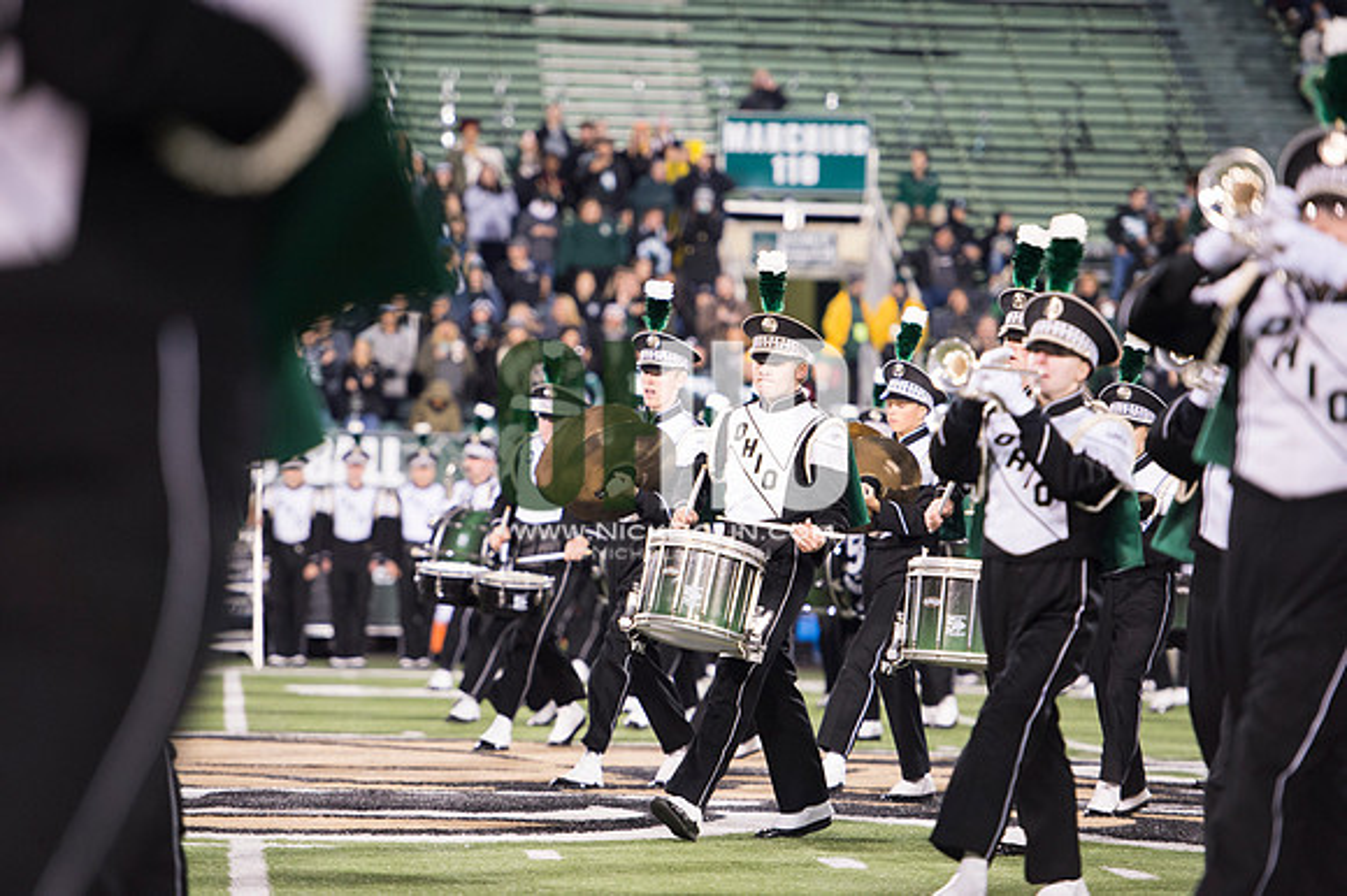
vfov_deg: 8.1
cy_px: 448
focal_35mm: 170
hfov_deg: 12.1
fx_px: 6357
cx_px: 674
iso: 2500
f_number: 2.8
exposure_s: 1/400
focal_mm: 170
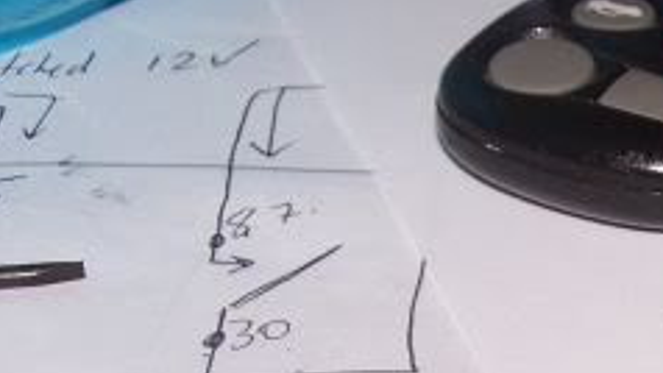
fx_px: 3042
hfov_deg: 12.2
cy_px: 529
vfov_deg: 6.9
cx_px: 794
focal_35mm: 173
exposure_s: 1/60
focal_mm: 9.8
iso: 80
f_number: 3.1
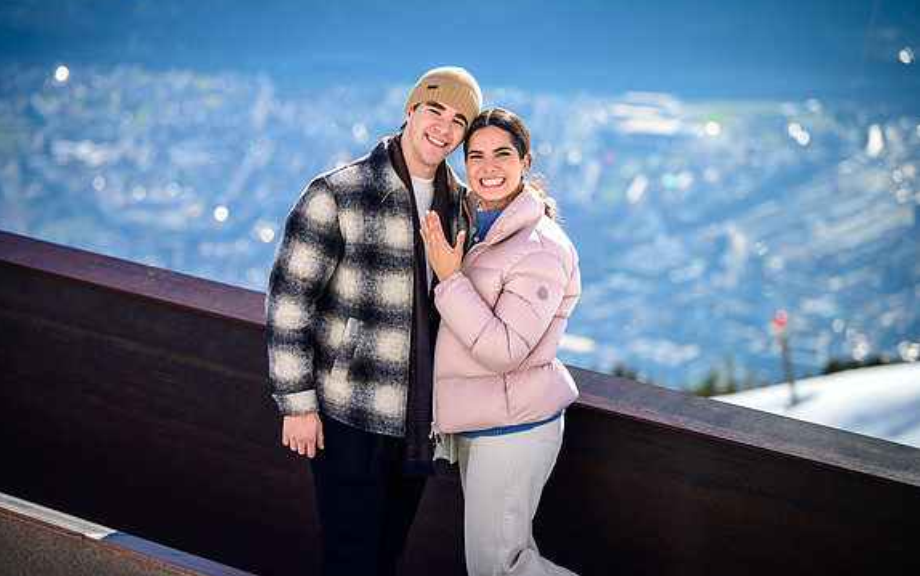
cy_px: 270
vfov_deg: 12.4
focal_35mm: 106
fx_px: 2658
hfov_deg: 19.6
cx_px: 457
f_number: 3.2
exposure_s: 1/1000
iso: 100
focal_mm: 103
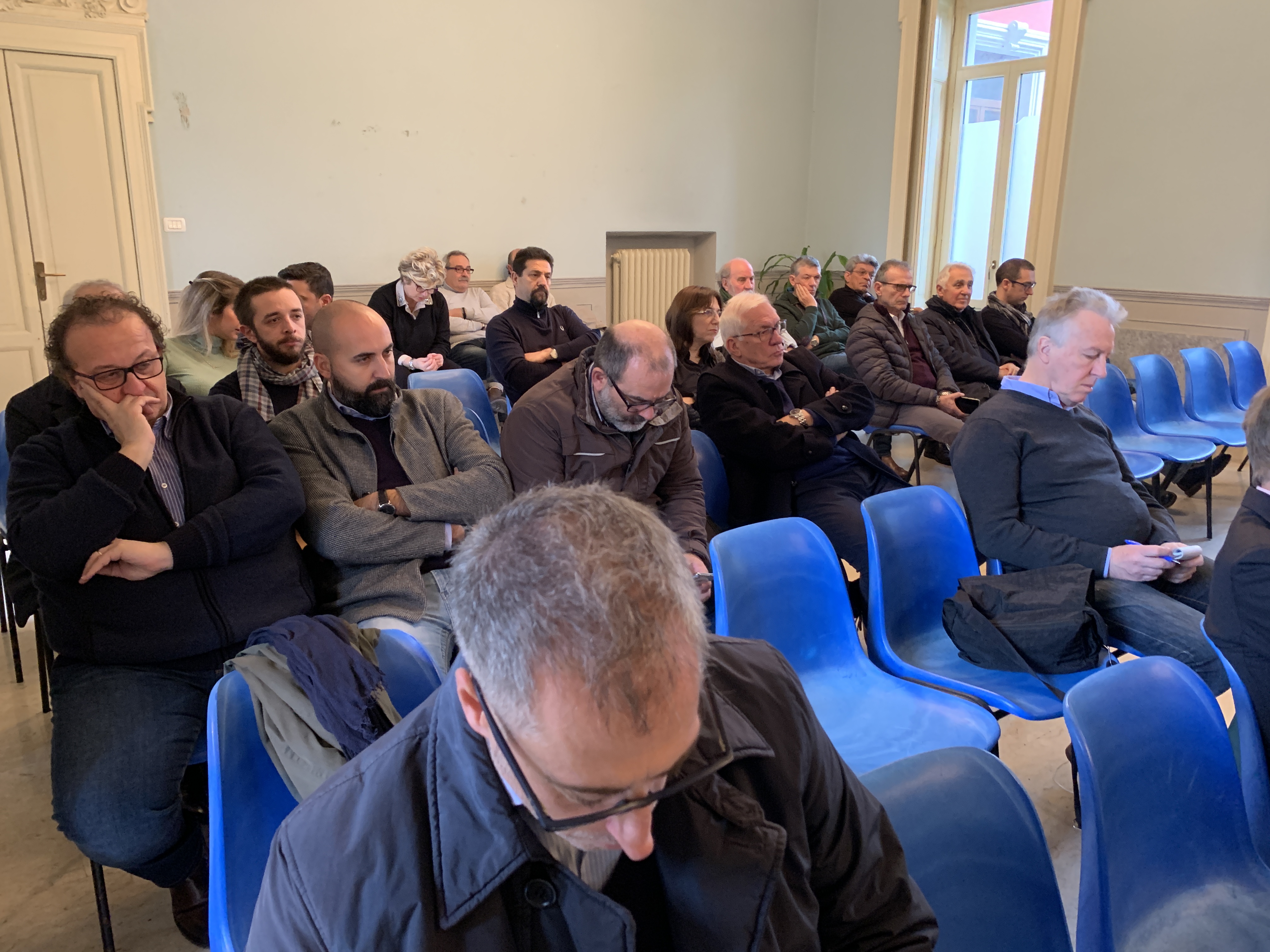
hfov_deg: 67.3
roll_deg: -1.0
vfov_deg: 53.1
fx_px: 954
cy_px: 476
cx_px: 635
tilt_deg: -14.7
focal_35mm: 26
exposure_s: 1/25
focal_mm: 4.25
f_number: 1.8
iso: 400
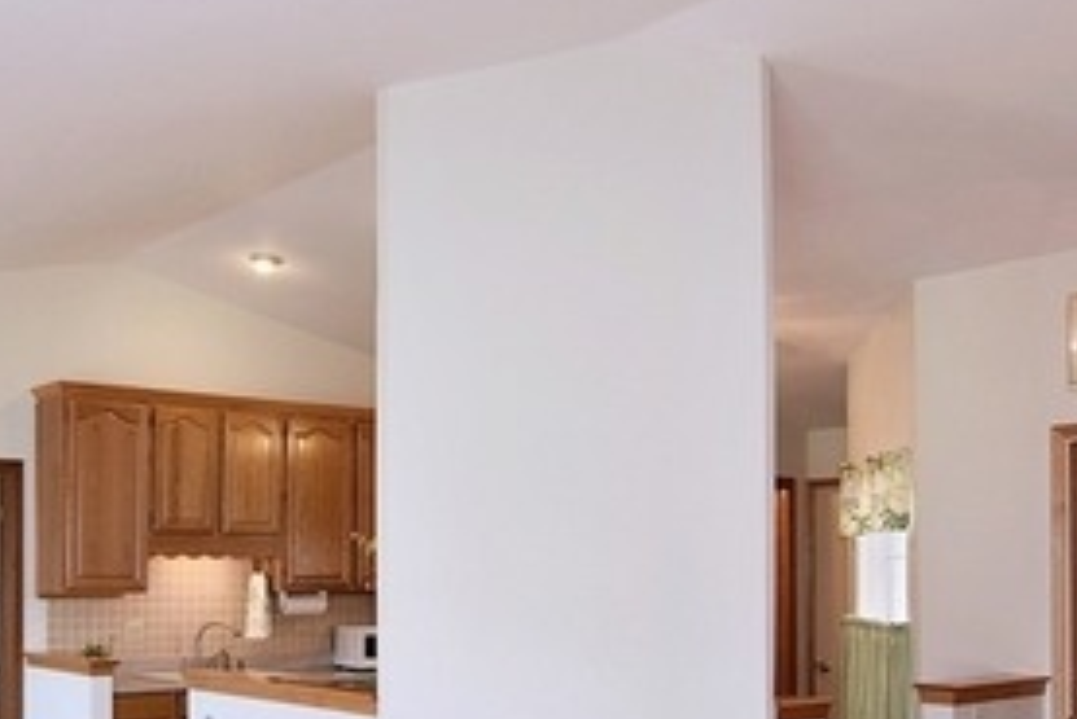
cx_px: 206
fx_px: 1142
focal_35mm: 38
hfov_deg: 47.6
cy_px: 554
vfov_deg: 34.1
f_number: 5.6
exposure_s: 1/125
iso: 800
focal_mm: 11
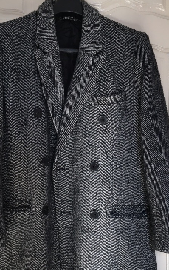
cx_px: 57
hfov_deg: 29.7
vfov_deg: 45.9
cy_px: 165
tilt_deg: -5.7
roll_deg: +0.6
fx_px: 317
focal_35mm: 43
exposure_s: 1/100
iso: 40
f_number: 2.2
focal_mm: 4.15
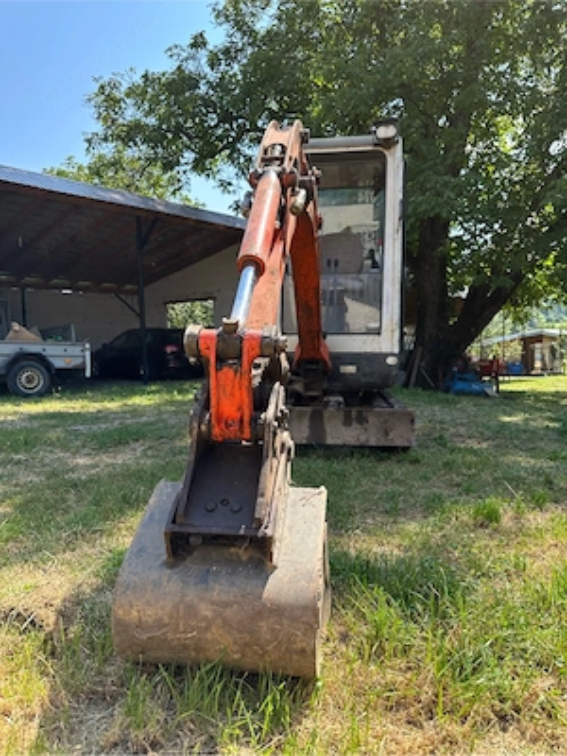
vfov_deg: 71.6
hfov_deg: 56.8
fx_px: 524
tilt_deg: -3.0
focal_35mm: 24
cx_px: 284
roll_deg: +0.2
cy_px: 378
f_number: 1.78
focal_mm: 6.86
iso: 80
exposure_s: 1/1050
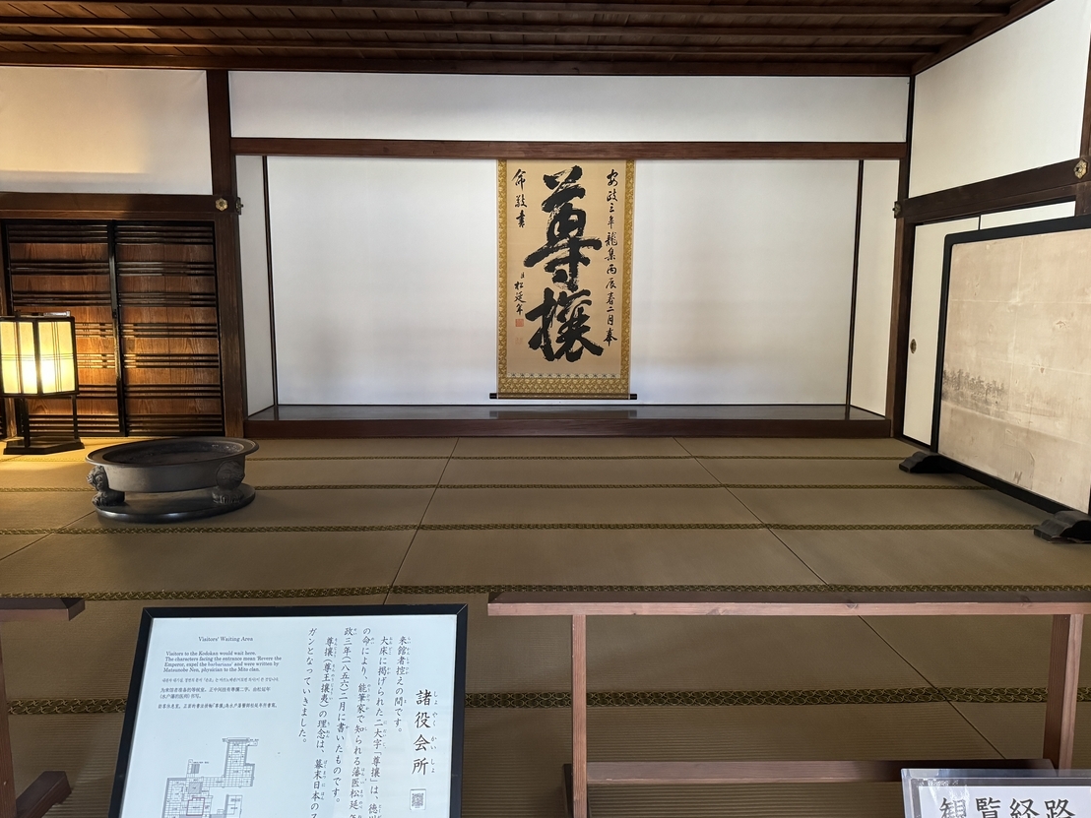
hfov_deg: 67.3
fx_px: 819
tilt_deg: -7.4
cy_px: 404
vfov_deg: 53.1
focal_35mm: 26
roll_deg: -0.4
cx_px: 546
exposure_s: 1/50
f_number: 1.78
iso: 800
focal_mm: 6.86
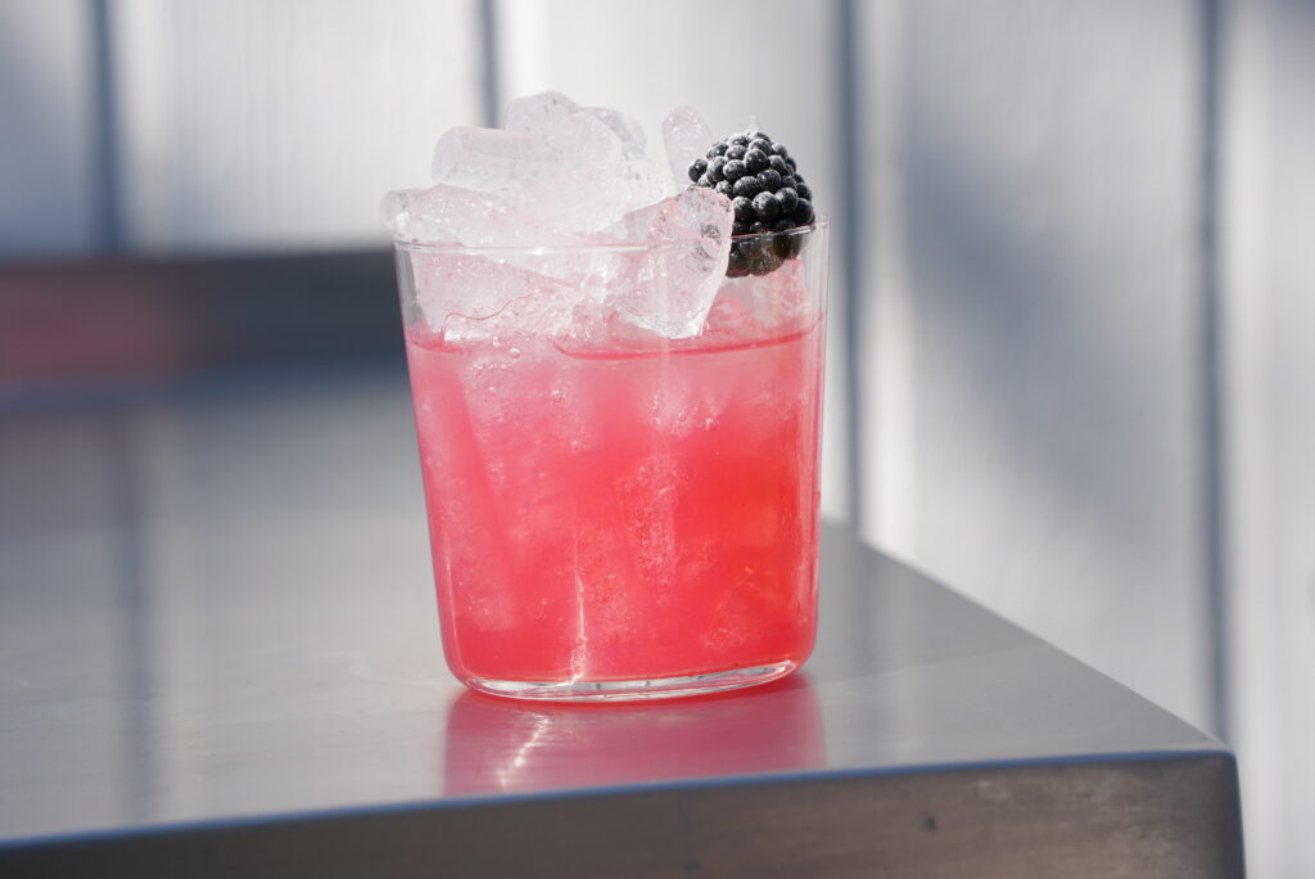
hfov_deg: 13.0
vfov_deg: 8.7
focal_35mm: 158
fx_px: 5774
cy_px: 440
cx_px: 658
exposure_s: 1/160
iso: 100
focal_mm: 158
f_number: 8
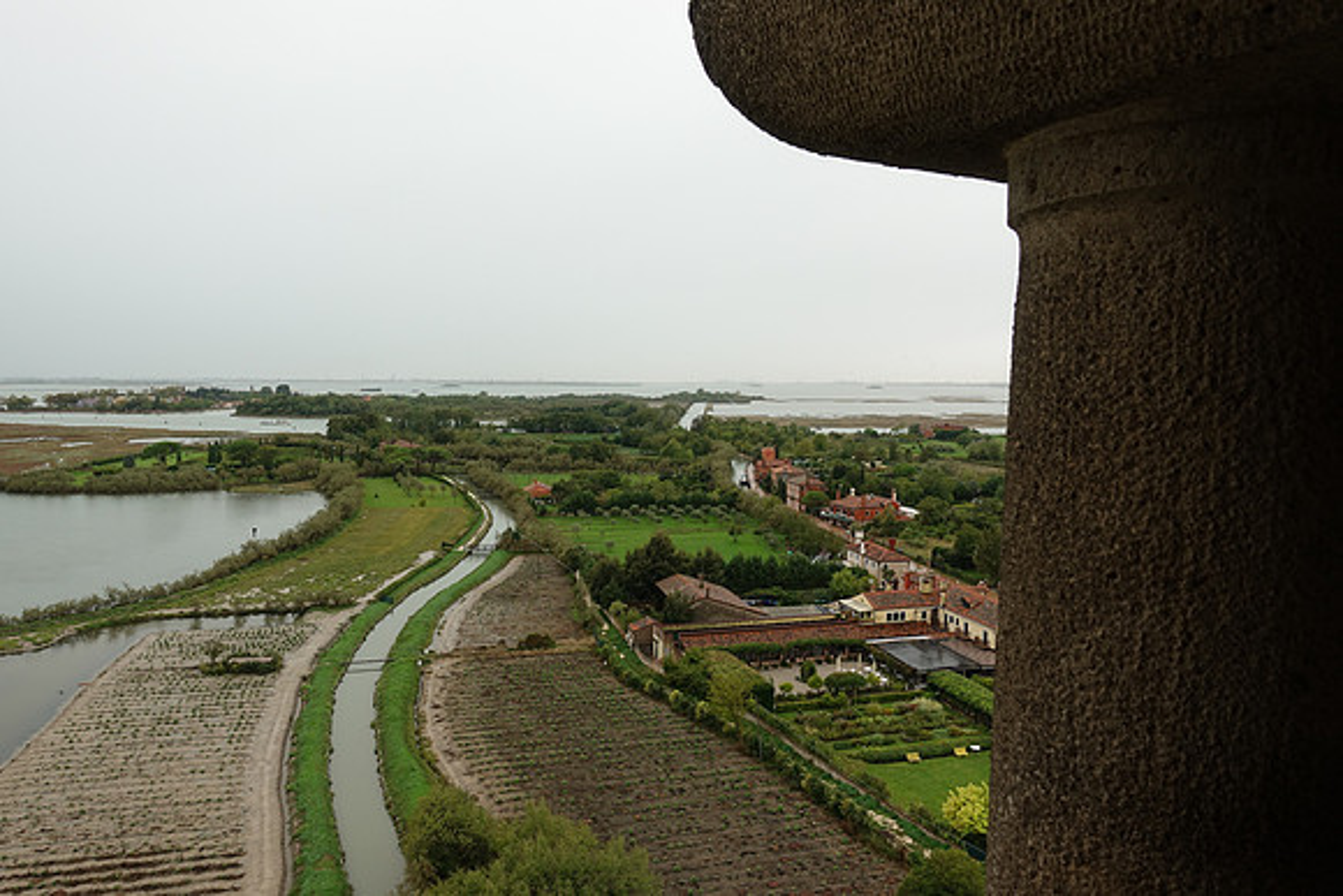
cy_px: 448
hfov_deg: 73.7
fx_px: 896
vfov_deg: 53.2
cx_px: 672
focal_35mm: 24
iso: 125
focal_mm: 8.8
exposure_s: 1/80
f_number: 4.5
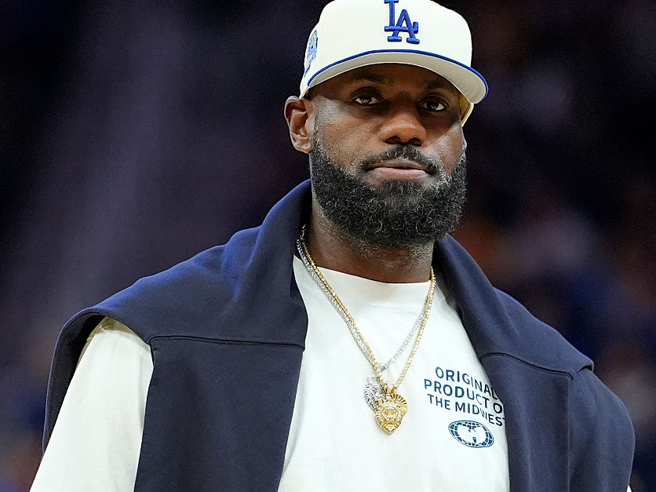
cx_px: 345
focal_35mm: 265
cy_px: 234
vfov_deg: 5.6
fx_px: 5022
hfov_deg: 7.5
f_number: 2
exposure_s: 1/2000
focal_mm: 150
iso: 2000
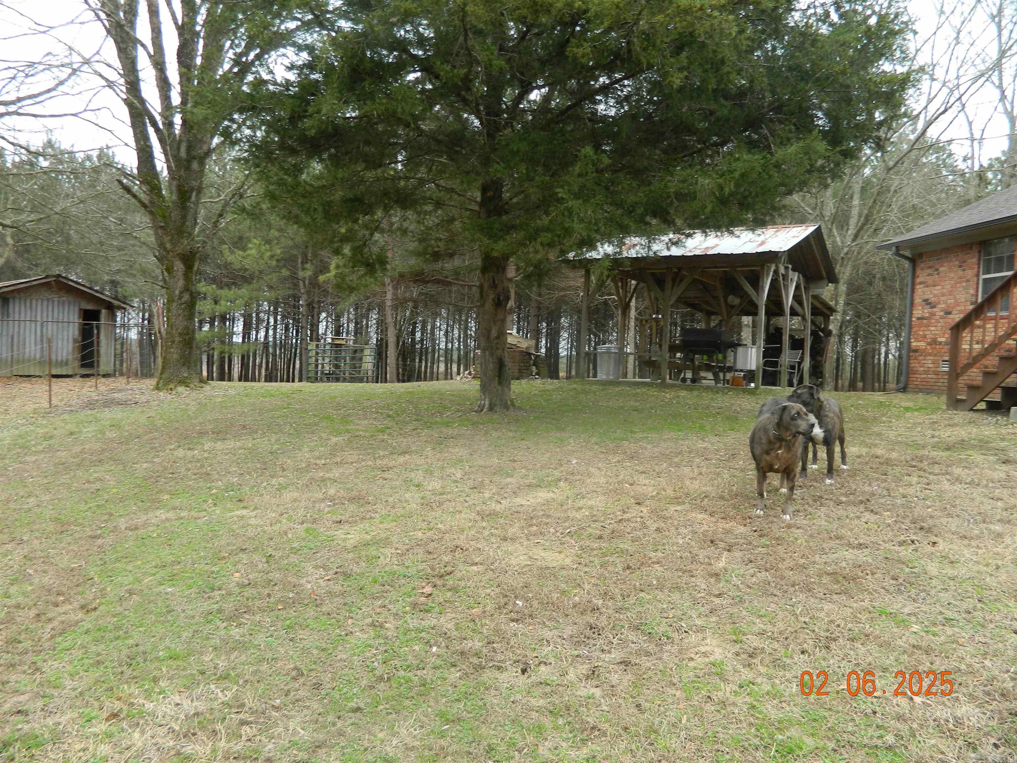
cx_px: 508
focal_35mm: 25
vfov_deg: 54.9
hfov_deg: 69.4
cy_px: 382
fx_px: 734
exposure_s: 1/60
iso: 80
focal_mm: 4.5
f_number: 3.1
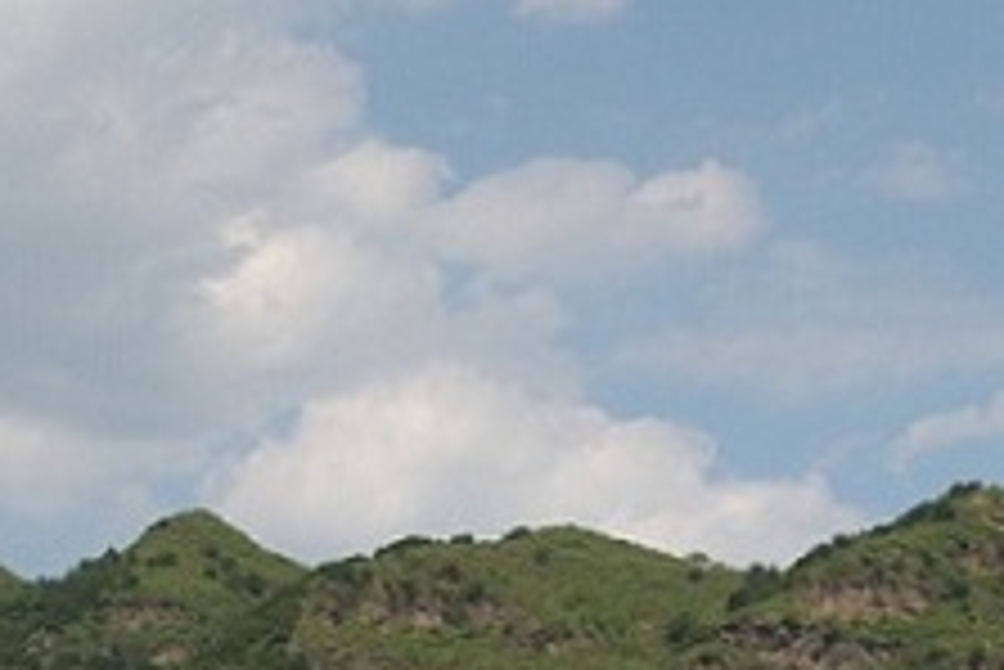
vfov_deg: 9.2
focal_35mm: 146
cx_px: 1443
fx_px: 4074
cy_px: -241
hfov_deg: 13.4
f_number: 8
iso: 500
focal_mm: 28
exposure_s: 1/1250
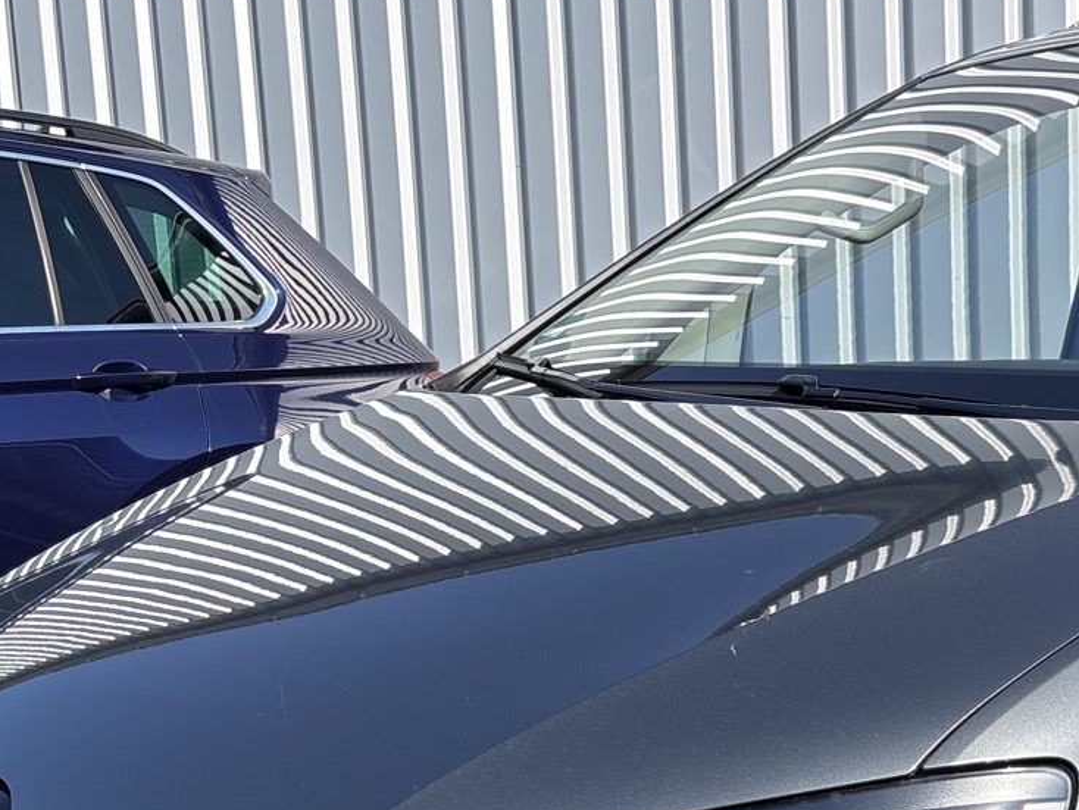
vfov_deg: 20.9
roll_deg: +1.3
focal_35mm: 68
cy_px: 826
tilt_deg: -10.5
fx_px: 2120
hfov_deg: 27.0
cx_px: 1080
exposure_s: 1/1642
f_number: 1.6
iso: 50
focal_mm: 5.96
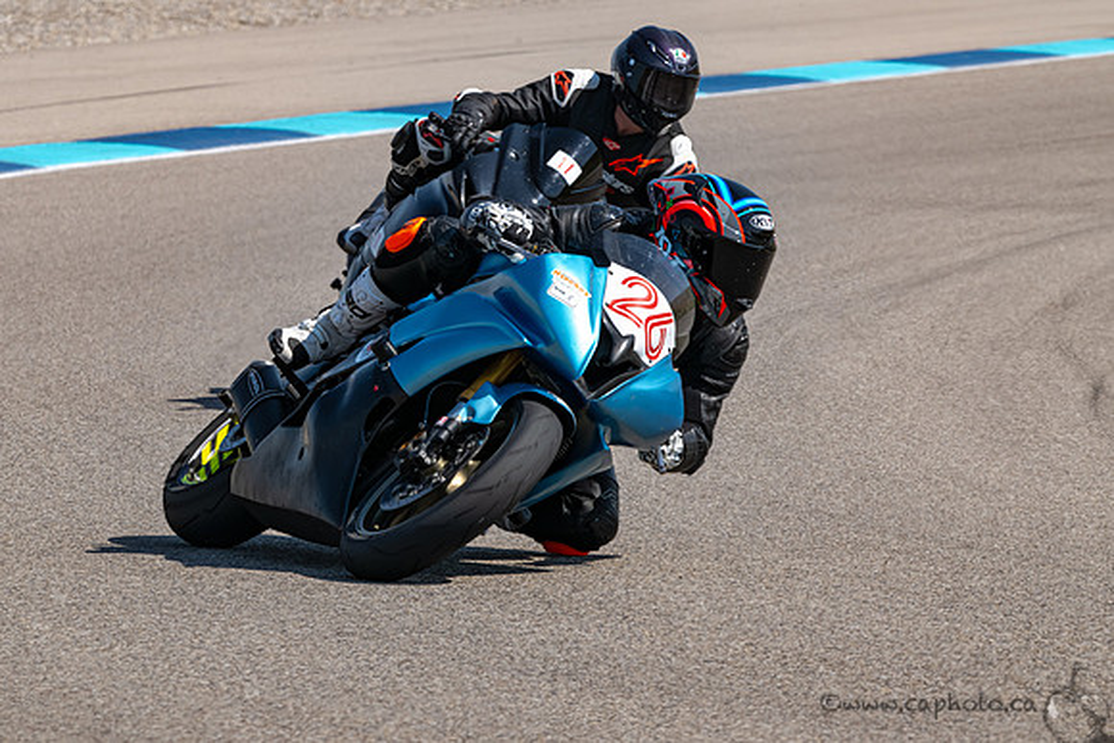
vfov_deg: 4.0
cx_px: 493
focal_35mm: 347
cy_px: 299
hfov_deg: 5.9
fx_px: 10735
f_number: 11
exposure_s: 1/1250
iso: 450
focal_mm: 290
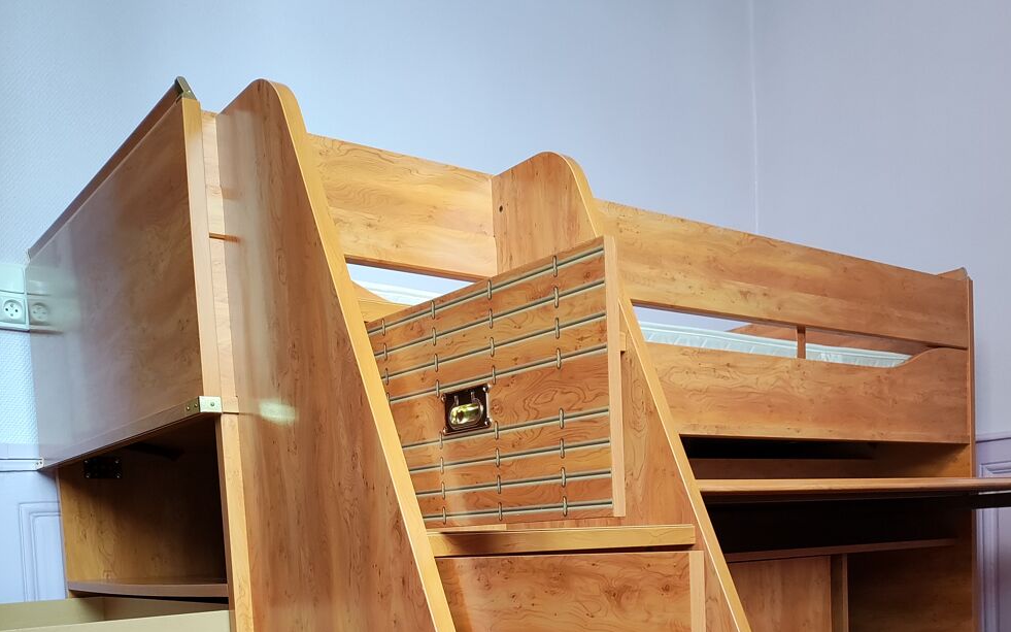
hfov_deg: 54.0
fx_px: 992
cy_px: 621
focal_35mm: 36
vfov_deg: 32.7
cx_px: 513
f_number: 1.79
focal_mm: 4.71
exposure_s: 1/100
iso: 462
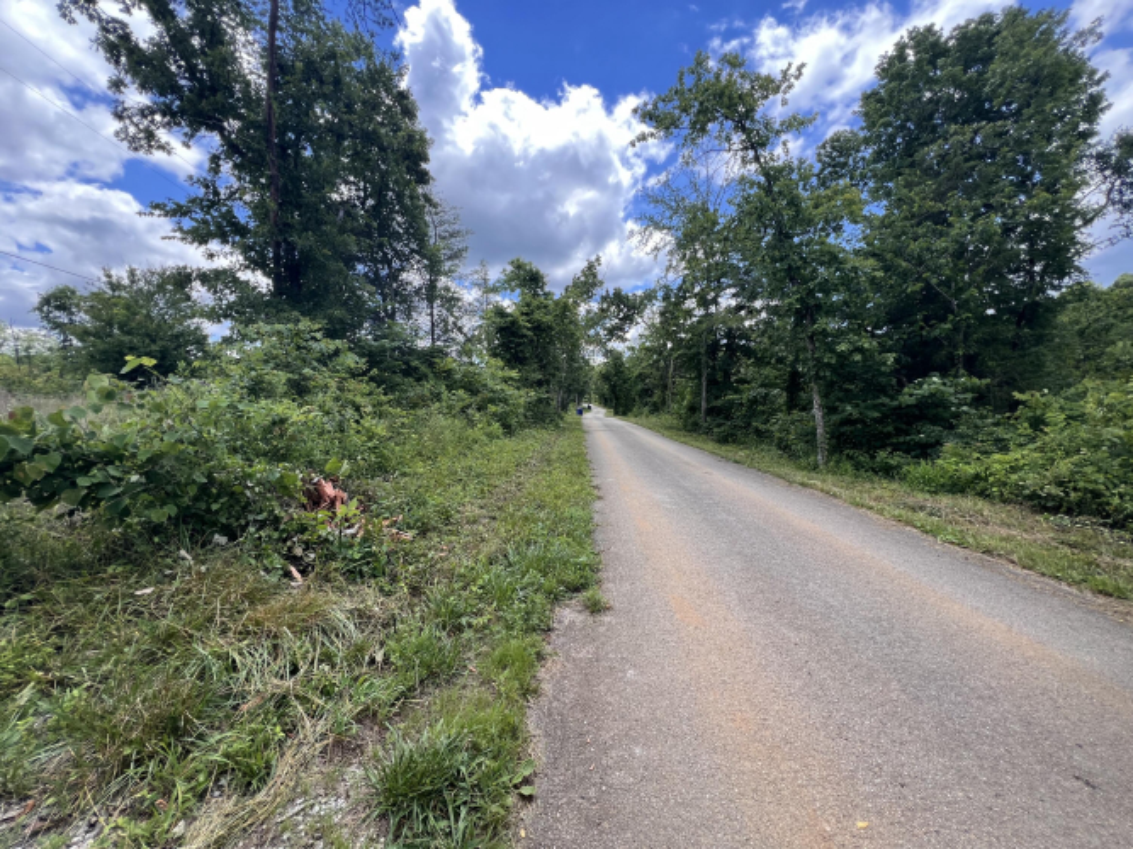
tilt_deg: -4.1
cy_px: 424
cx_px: 566
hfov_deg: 106.2
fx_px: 425
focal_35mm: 13
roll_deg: +3.8
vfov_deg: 89.9
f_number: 1.8
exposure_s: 1/389
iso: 32
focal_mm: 1.57
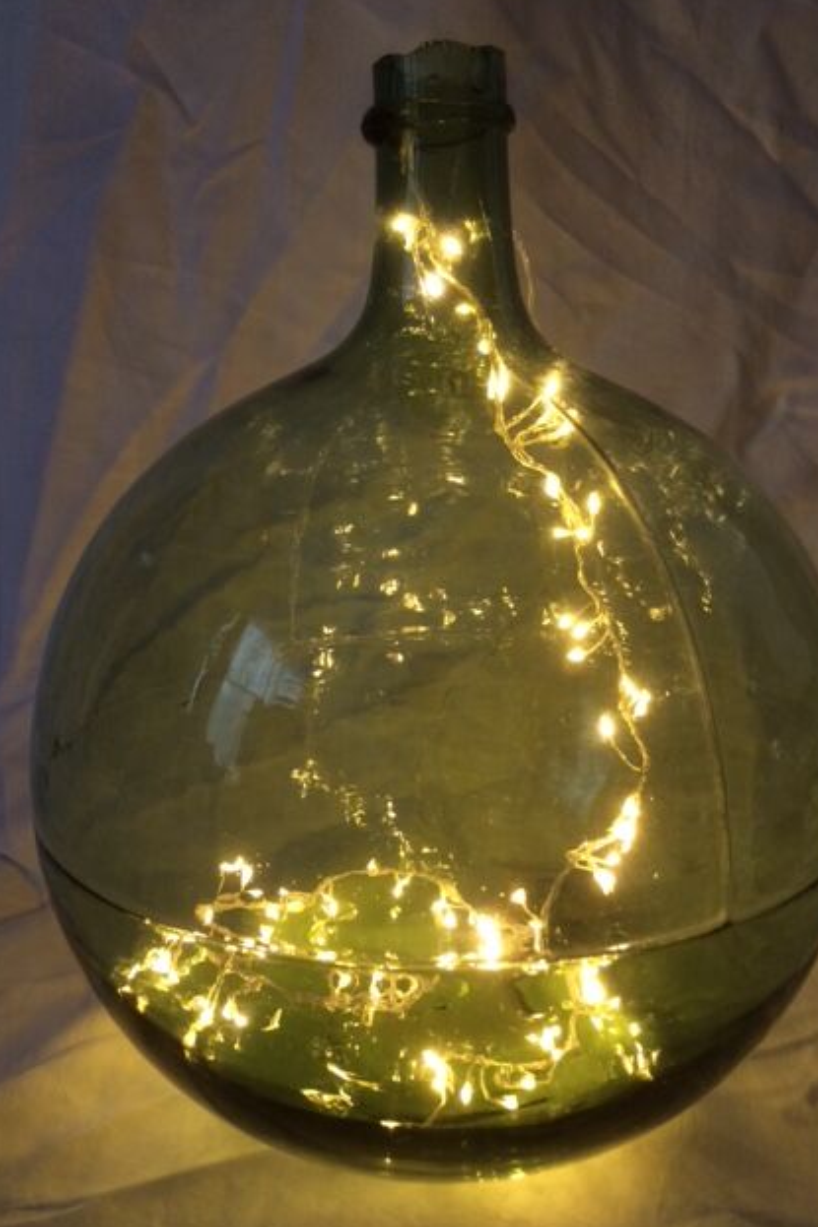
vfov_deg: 60.3
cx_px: 430
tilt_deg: -15.4
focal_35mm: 31
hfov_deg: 42.3
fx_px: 1057
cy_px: 609
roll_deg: +1.0
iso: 64
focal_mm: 4.15
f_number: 2.2
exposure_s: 1/33
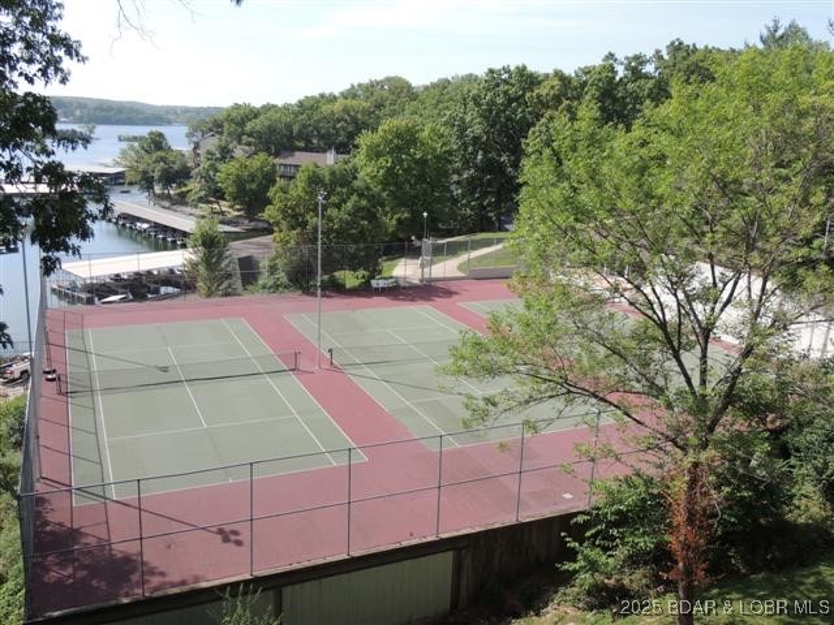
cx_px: 417
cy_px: 312
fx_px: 795
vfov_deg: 42.9
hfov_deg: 55.4
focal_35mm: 33
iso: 100
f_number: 3.2
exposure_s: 1/800
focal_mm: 5.8
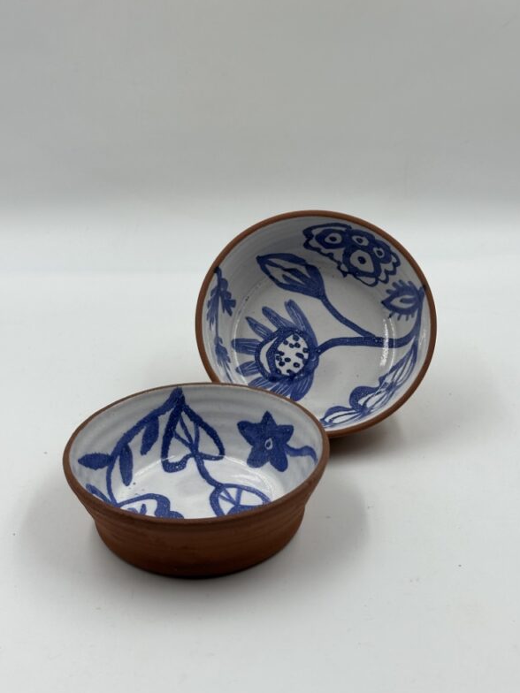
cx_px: 258
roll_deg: +0.7
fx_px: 981
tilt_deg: -27.3
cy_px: 352
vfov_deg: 38.9
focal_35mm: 49
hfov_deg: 29.7
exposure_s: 1/564
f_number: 1.78
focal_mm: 6.86
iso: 64
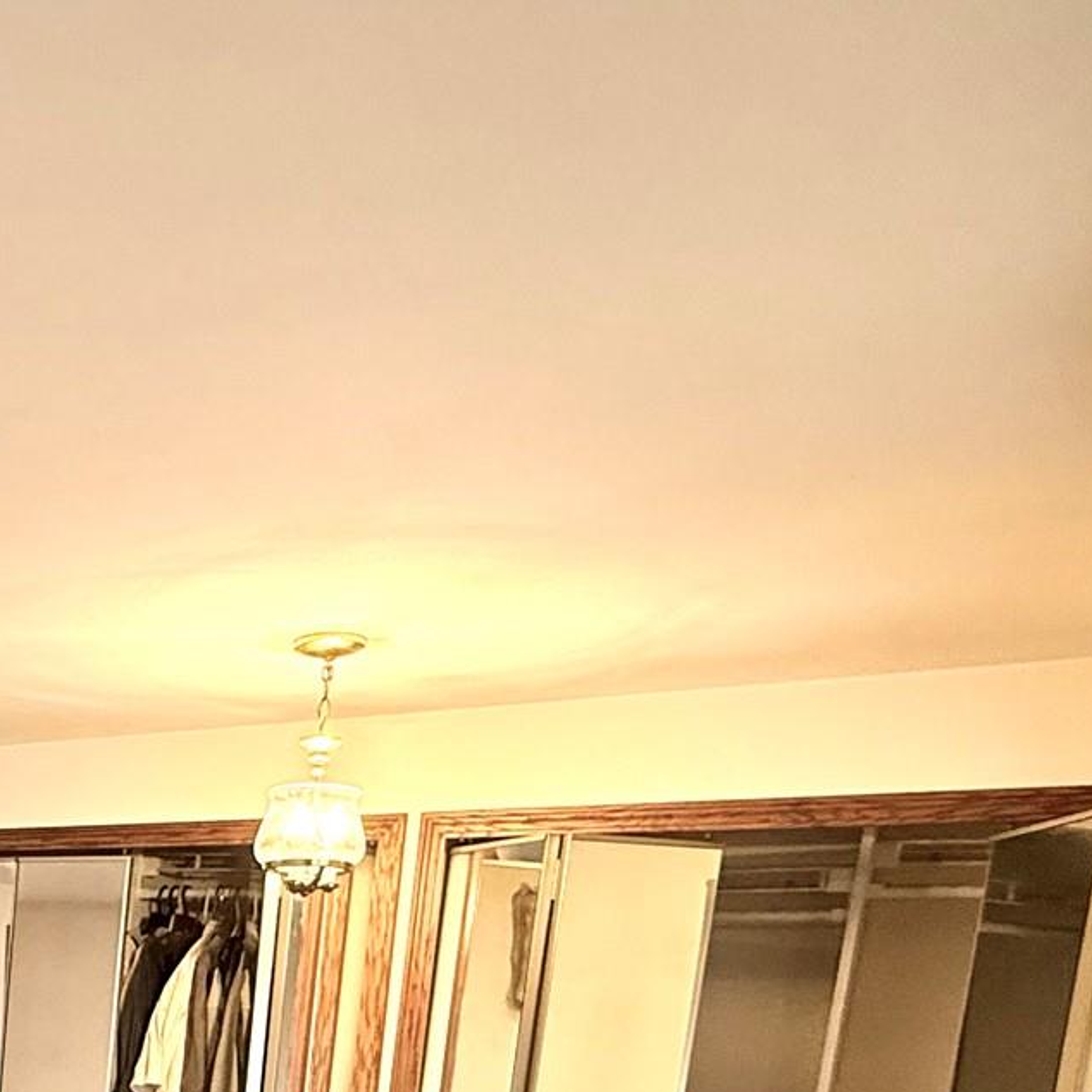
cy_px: 1254
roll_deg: -3.7
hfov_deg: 34.9
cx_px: -155
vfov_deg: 34.8
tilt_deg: -9.5
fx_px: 1428
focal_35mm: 40
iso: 400
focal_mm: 2.22
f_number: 2.2
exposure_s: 1/60
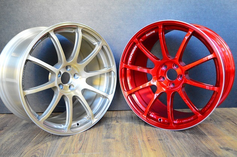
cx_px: 118
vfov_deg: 36.8
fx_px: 237
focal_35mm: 36
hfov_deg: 53.2
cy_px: 78
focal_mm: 24
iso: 3200
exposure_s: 1/100
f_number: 5
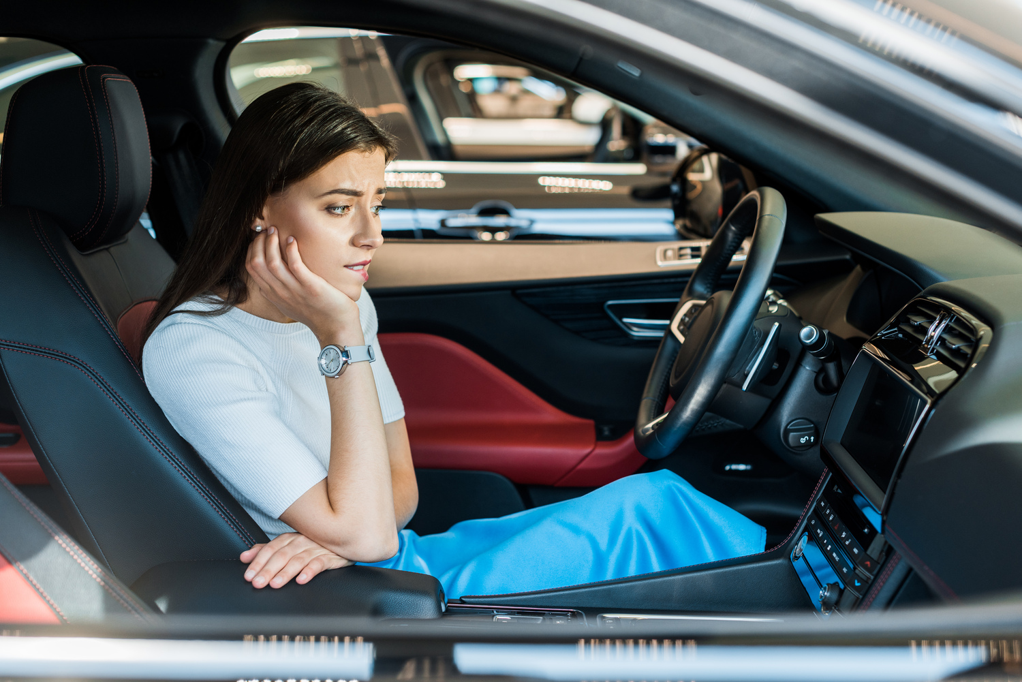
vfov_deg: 27.0
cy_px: 341
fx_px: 1420
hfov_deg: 39.6
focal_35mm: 50
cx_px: 511
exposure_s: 1/200
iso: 320
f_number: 3.5
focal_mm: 50
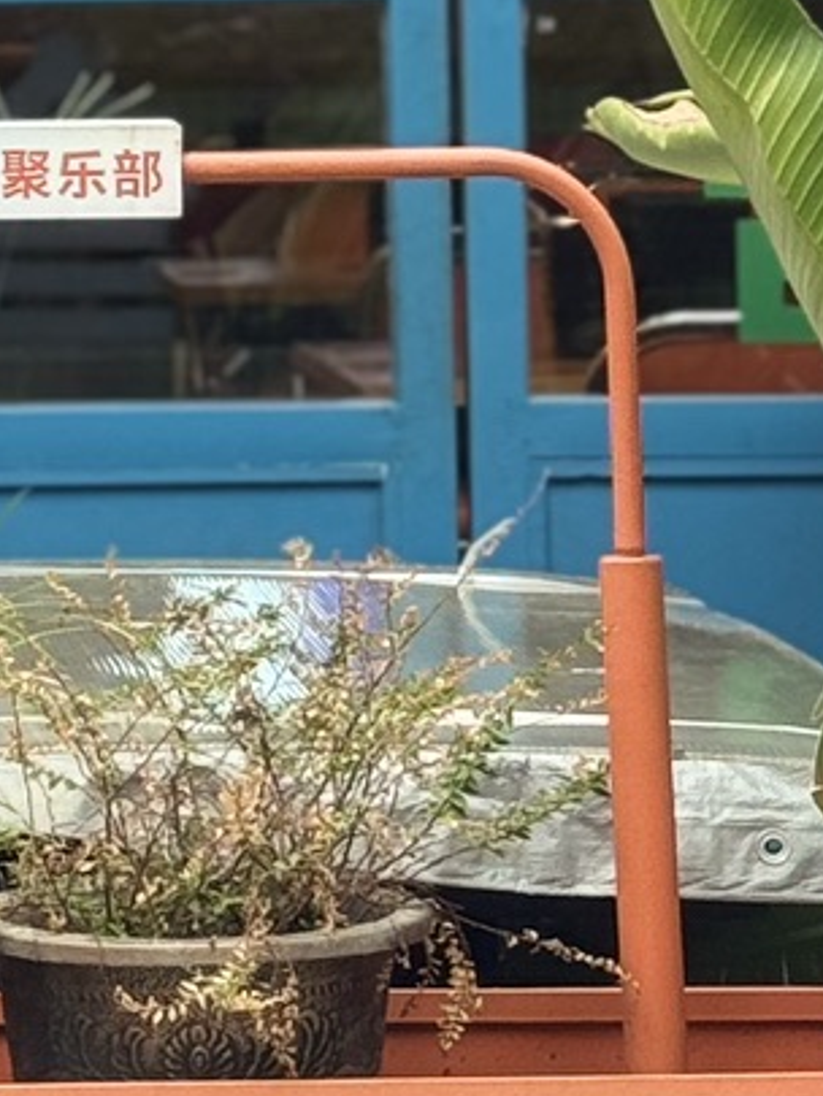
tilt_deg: +1.2
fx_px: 7509
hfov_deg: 6.2
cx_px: -357
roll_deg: +0.5
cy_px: -306
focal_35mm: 237
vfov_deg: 8.2
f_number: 1.78
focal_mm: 6.76
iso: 80
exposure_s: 1/171
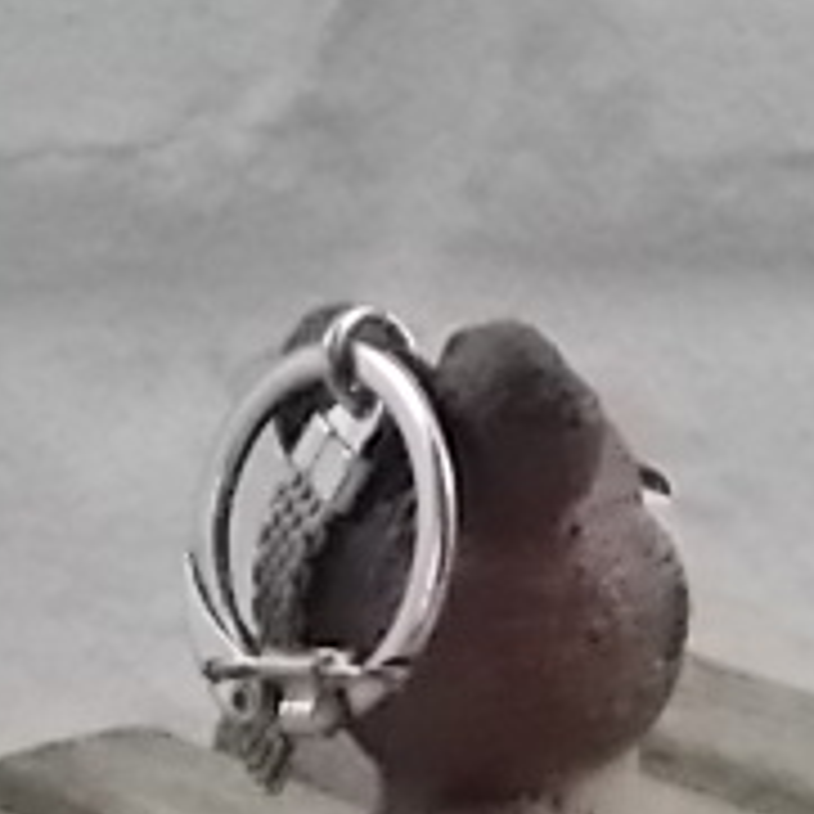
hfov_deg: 5.6
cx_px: 540
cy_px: 949
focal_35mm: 310
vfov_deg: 5.6
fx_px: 8247
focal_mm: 17.6
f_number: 5.5
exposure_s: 1/200
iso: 800
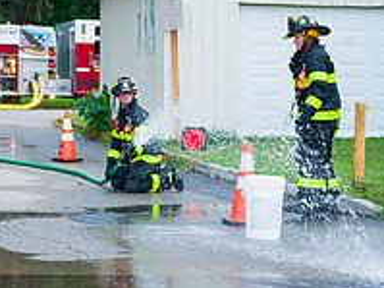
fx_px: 1397
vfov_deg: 11.7
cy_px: 85
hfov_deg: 15.4
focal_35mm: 126
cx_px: -2
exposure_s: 1/200
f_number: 3.2
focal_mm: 45
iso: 1000
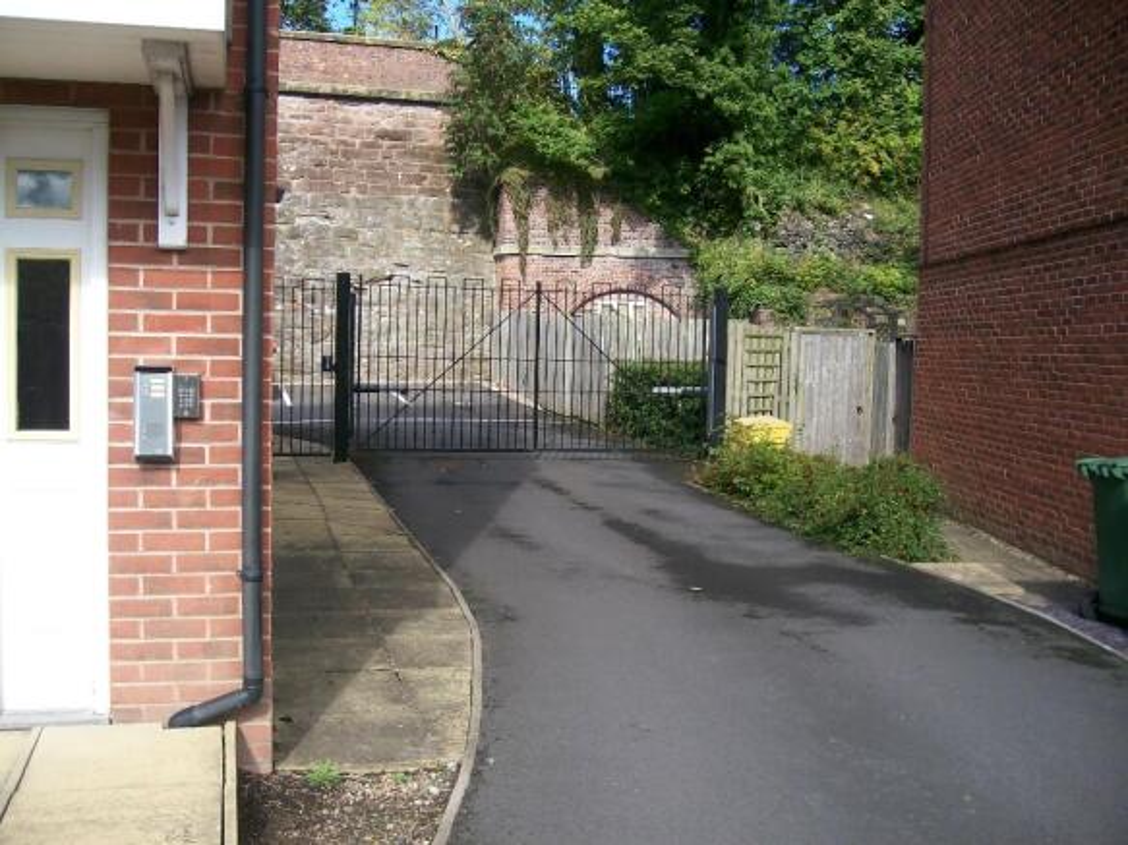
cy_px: 422
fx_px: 1140
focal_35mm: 35
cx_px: 564
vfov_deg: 40.7
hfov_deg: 52.6
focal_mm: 5.8
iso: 80
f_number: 2.8
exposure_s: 1/597
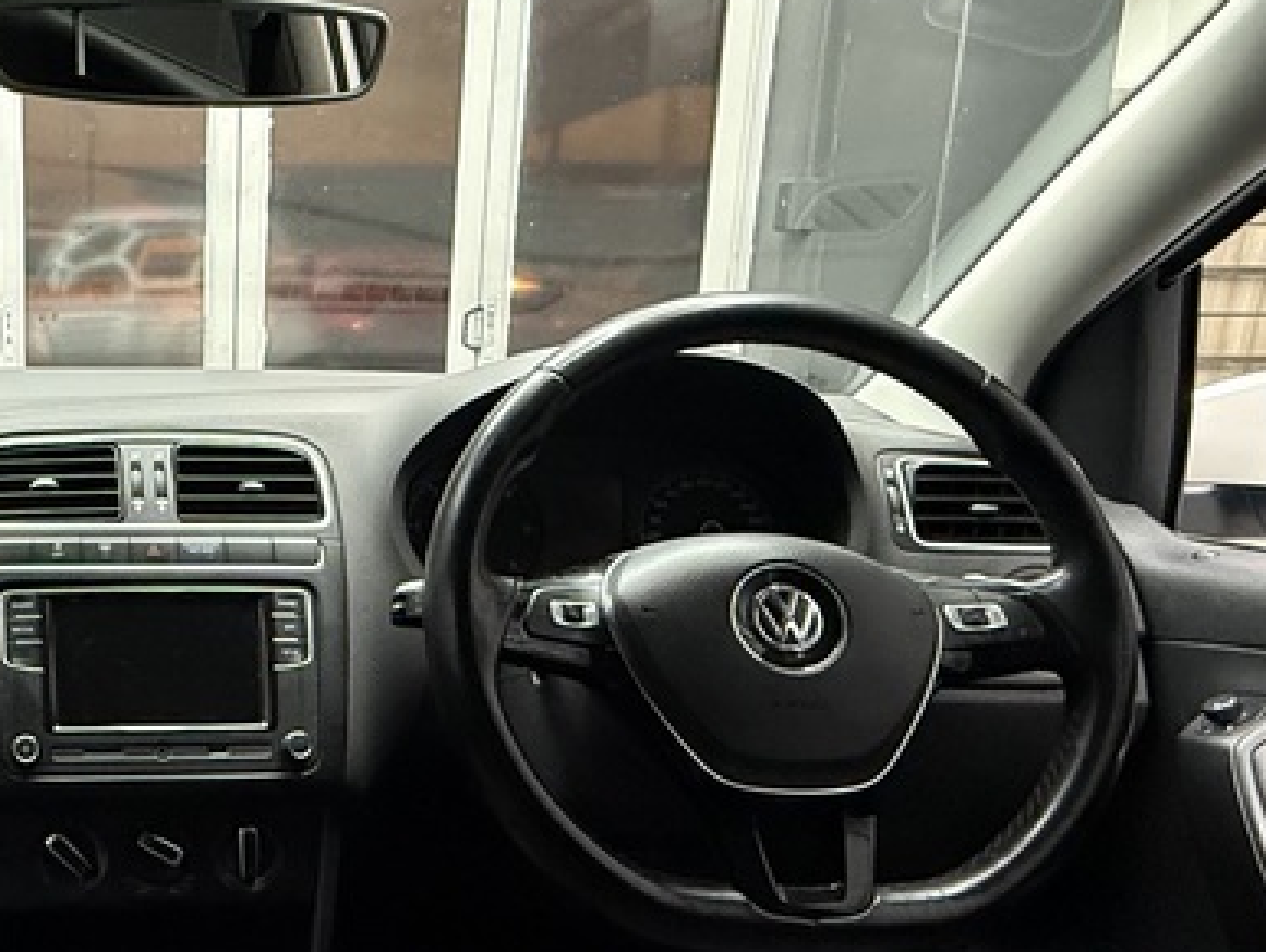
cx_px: 95
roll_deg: +0.0
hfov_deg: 44.9
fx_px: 1354
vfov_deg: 38.5
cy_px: 579
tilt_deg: -12.6
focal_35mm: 37
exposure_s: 1/60
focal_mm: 2.22
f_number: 2.2
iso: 640
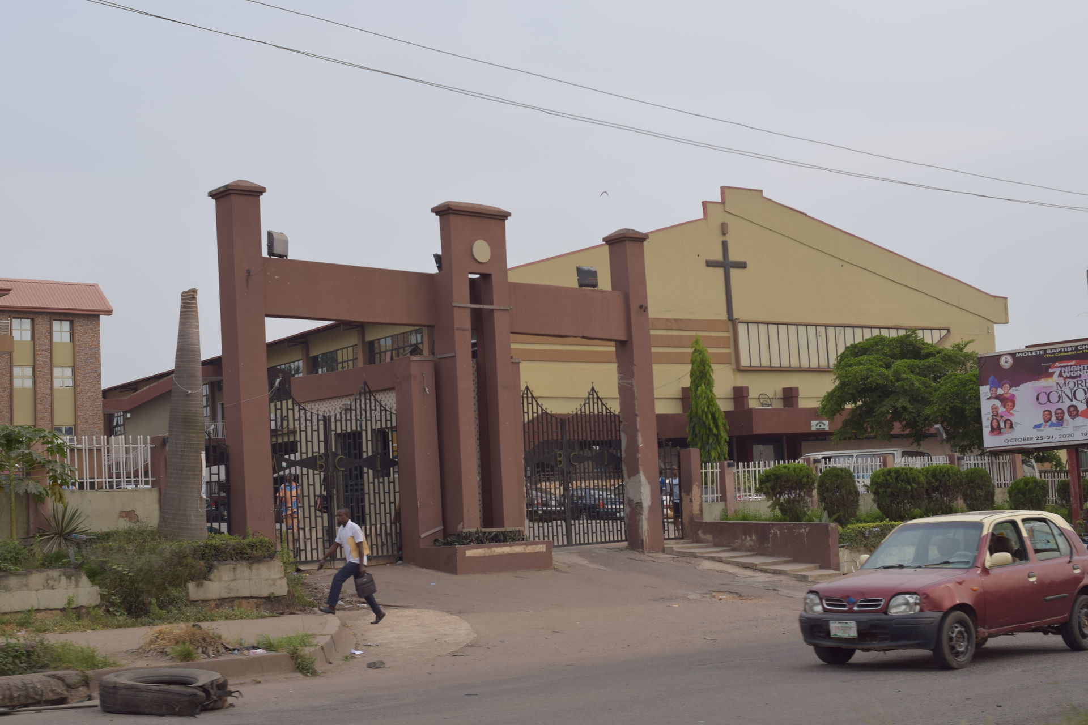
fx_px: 1587
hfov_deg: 37.9
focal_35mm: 52
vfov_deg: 25.8
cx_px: 544
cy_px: 362
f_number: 5
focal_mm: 35
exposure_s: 1/250
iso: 100
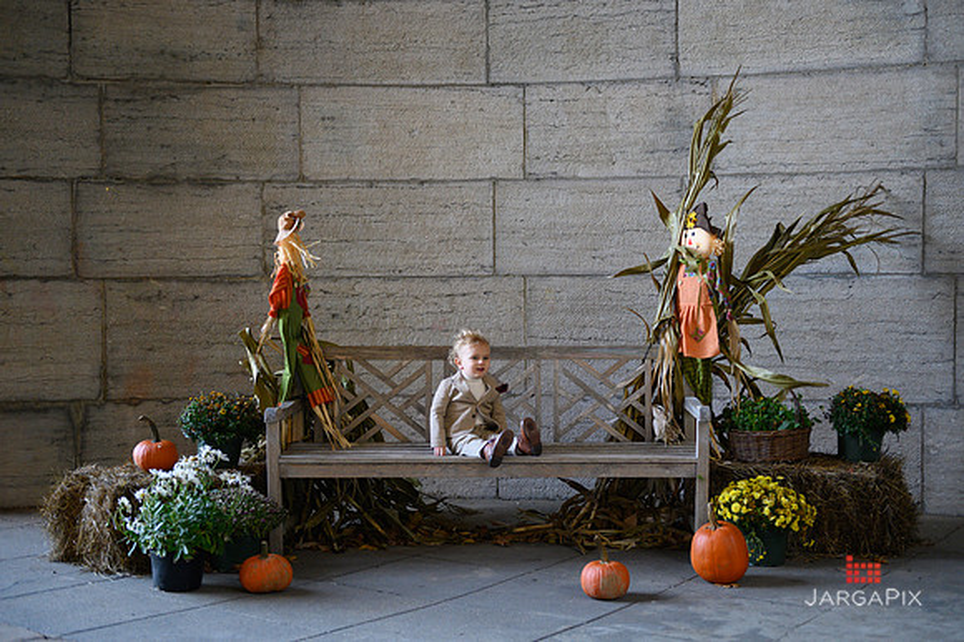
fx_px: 1285
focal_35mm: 48
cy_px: 321
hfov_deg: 41.1
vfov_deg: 28.0
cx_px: 482
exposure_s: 1/500
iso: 2000
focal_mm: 48
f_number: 3.2
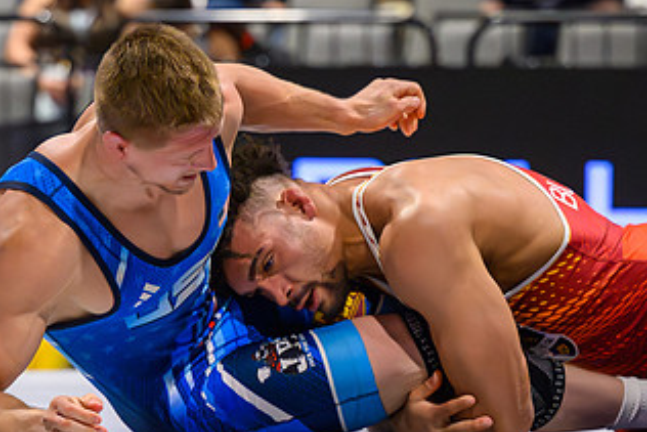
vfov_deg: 3.9
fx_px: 6365
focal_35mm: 354
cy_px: 463
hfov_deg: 5.8
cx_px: 206
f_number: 2.8
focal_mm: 120
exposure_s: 1/800
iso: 5600
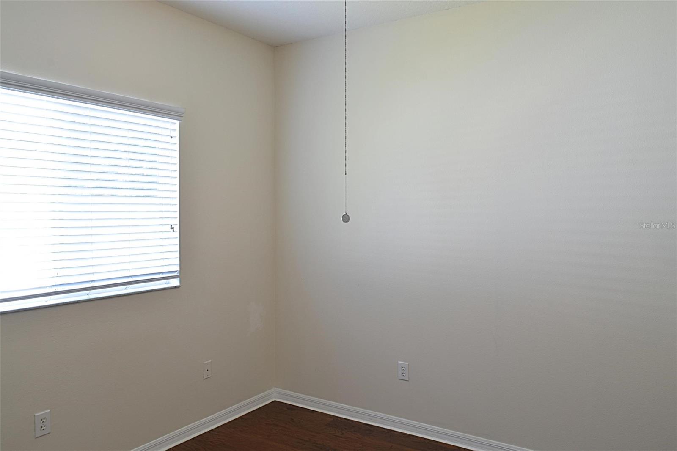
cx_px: 338
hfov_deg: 67.4
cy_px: 226
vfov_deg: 47.9
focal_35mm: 27
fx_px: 508
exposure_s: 1/4
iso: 200
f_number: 11
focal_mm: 18
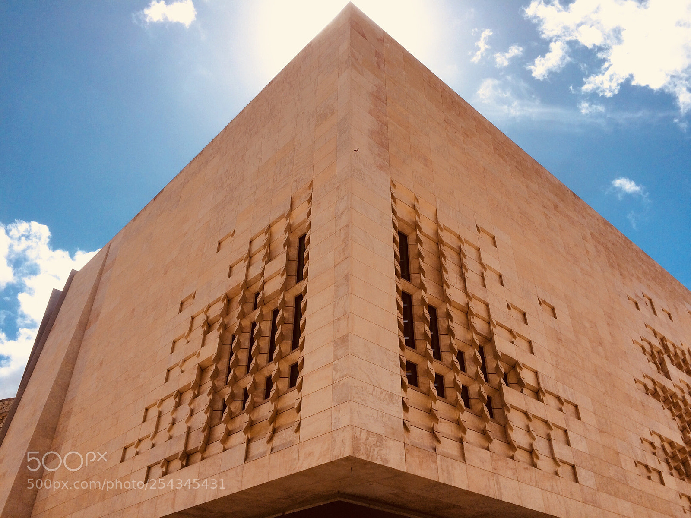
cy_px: 259
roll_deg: +1.1
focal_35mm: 29
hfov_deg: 61.7
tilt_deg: +34.8
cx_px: 346
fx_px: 579
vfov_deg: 48.2
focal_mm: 4.15
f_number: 2.2
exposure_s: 1/3425
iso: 32
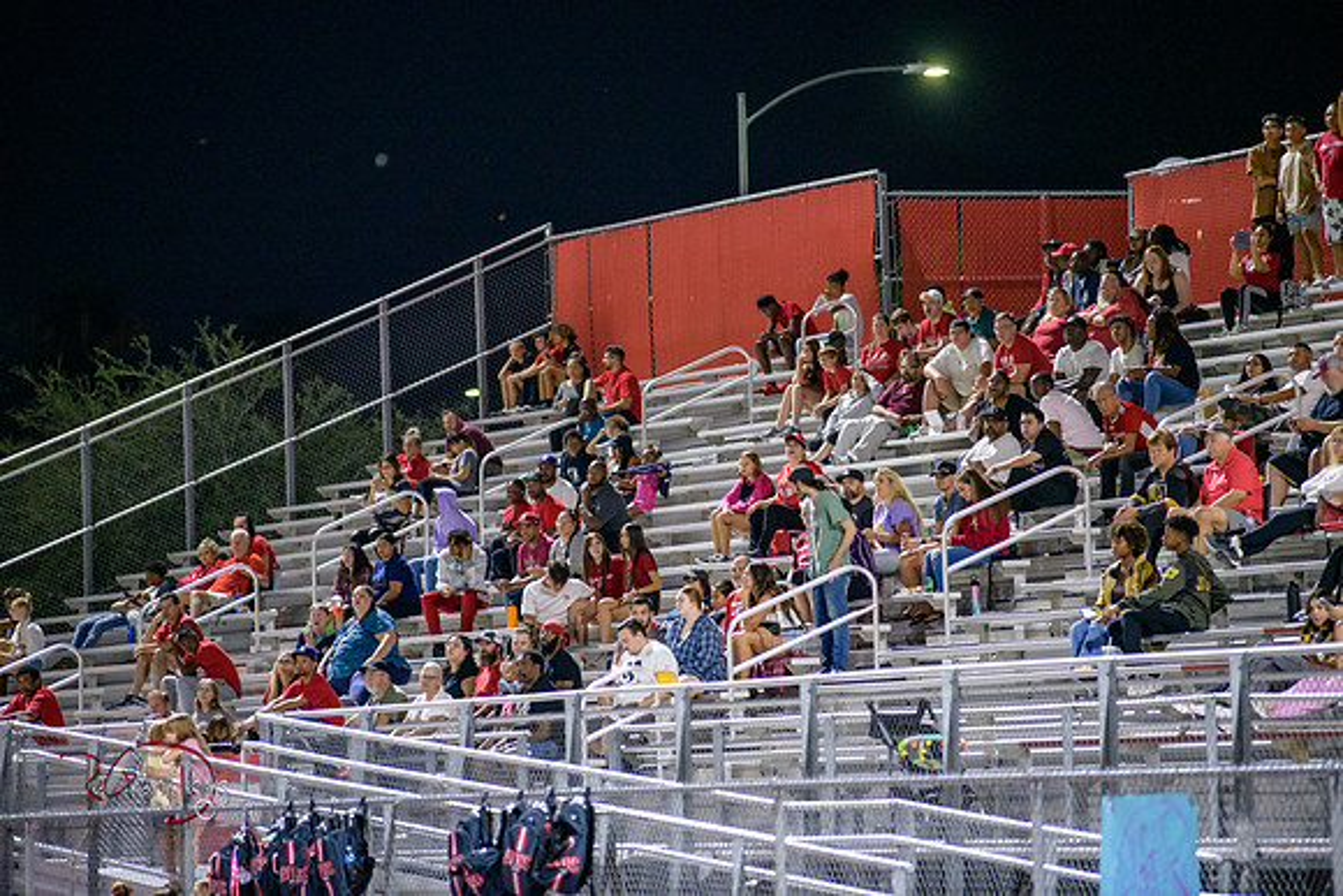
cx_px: 672
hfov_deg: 10.3
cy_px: 448
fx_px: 7463
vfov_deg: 6.9
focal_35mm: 200
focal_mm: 200
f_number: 2.8
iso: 1600
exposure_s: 1/80
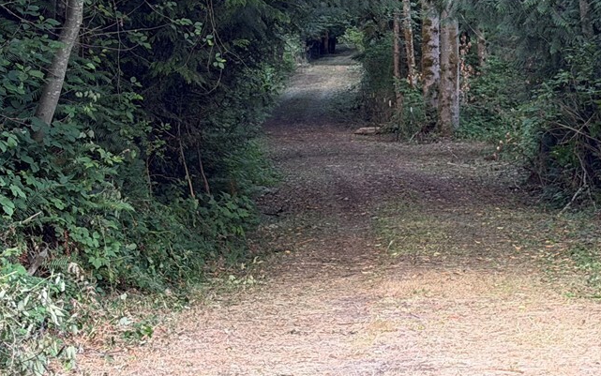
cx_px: 441
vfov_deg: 10.2
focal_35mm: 127
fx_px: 2081
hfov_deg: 16.4
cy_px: -81
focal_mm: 6.8
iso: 250
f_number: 1.8
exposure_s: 1/60
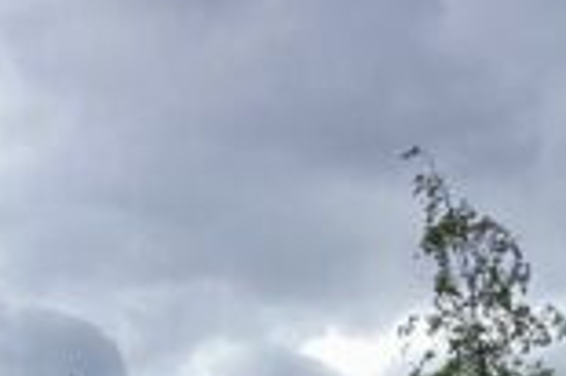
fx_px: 2513
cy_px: 818
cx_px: 672
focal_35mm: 160
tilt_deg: +5.6
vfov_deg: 8.1
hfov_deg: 12.6
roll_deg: -0.1
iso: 25
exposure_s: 1/1359
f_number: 2.4
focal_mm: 3.3
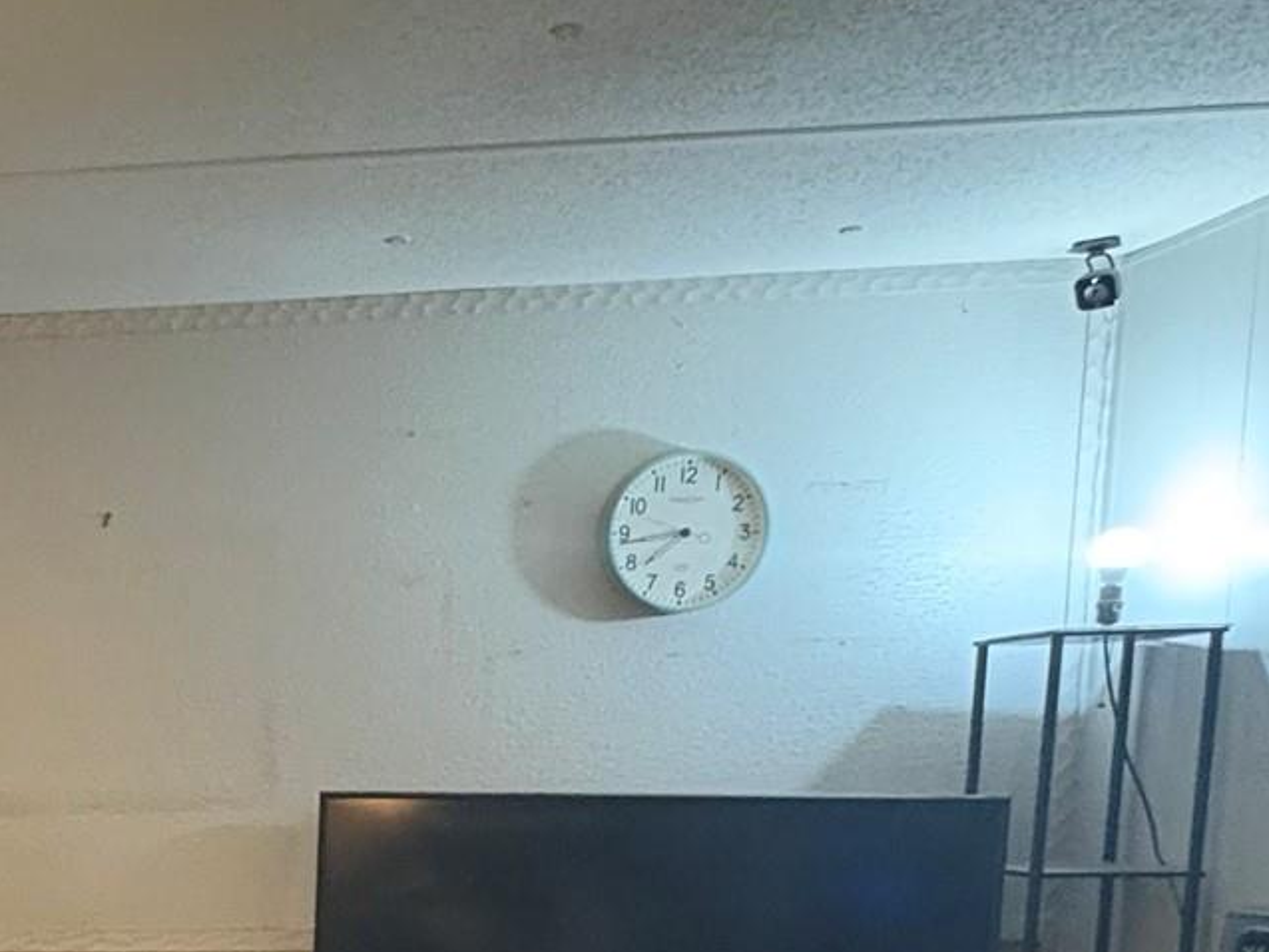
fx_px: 1650
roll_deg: +2.4
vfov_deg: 29.7
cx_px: -129
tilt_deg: -6.4
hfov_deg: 35.8
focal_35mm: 45
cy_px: 982
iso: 1000
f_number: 2.2
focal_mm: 2.22
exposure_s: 1/30
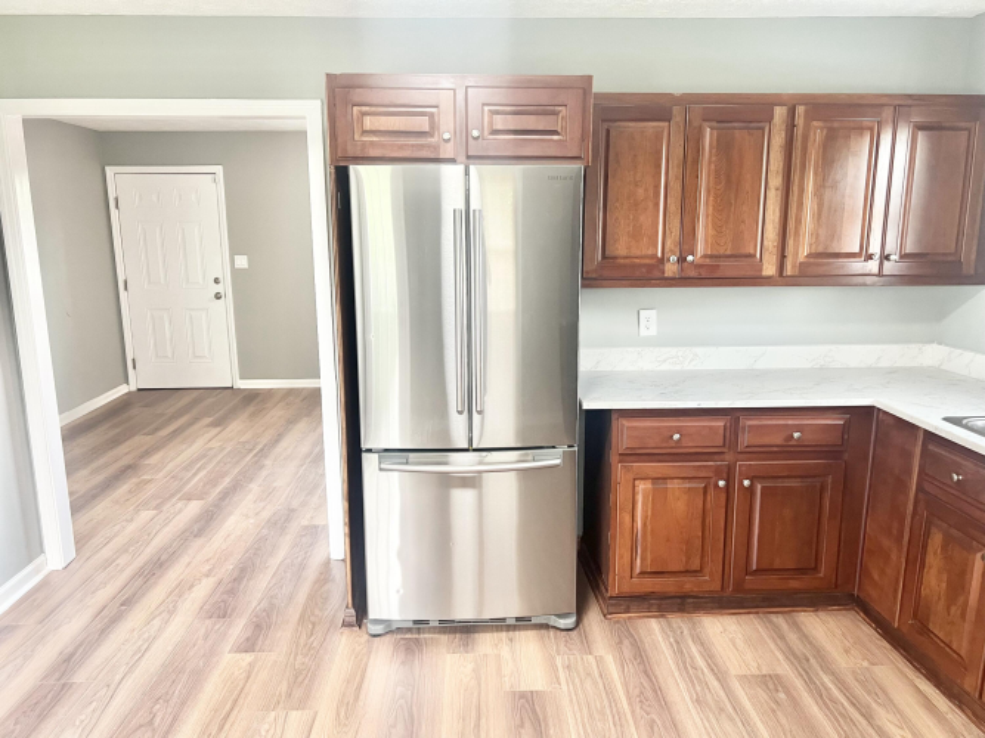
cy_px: 369
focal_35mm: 26
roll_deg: +0.3
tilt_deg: -13.0
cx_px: 492
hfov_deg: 67.3
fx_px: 740
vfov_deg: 53.0
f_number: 1.5
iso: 160
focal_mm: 5.7
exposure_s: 1/60
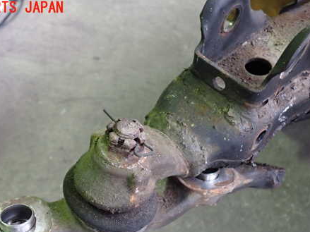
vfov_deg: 34.7
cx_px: 147
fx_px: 367
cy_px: 158
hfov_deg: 45.8
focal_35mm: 41
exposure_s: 1/30
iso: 640
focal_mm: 5.4
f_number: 2.3
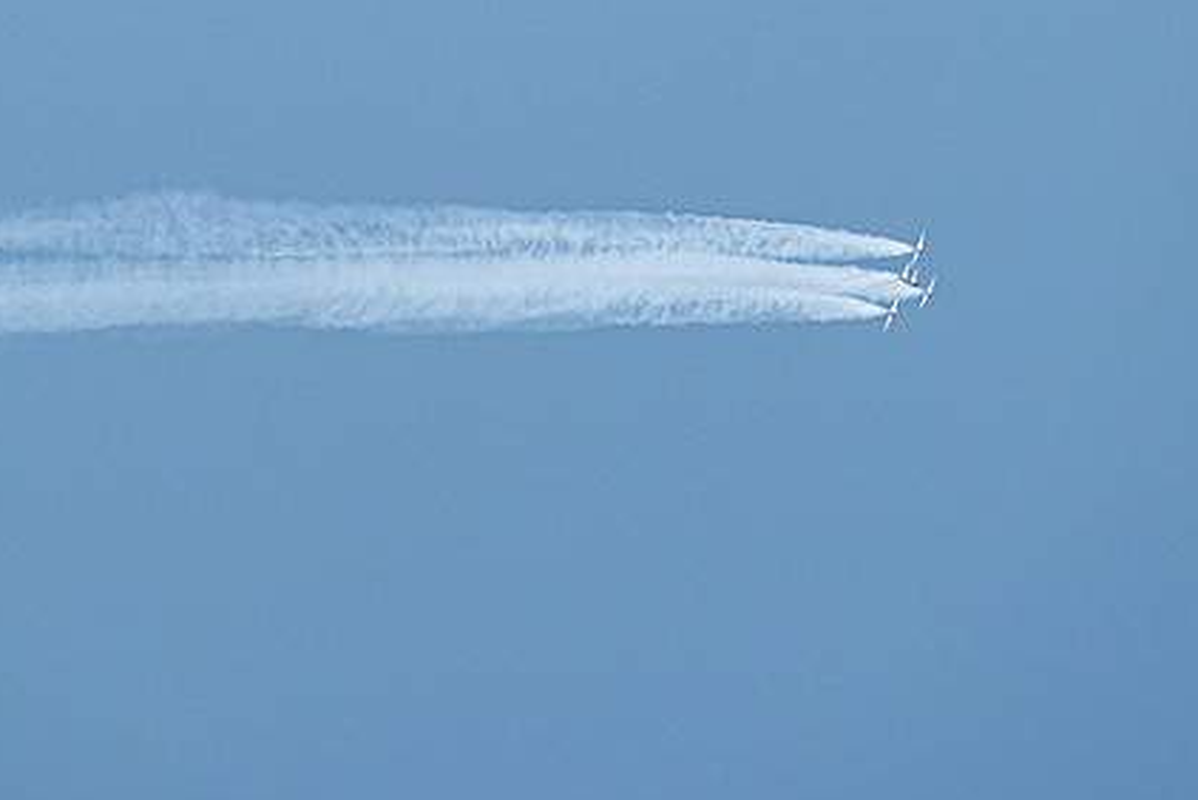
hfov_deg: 2.6
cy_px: 192
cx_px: 483
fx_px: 25940
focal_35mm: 779
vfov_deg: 1.8
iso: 800
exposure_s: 1/1600
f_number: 10
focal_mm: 400
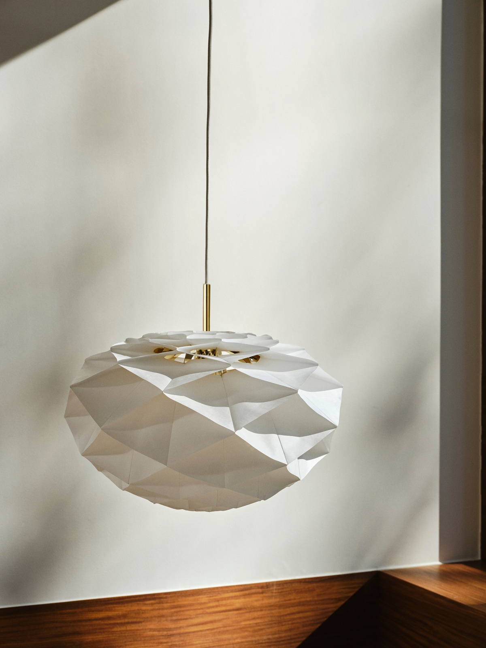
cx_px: 243
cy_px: 324
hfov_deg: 28.6
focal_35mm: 51
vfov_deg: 37.5
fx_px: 955
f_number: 9
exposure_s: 1/160
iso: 500
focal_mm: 64
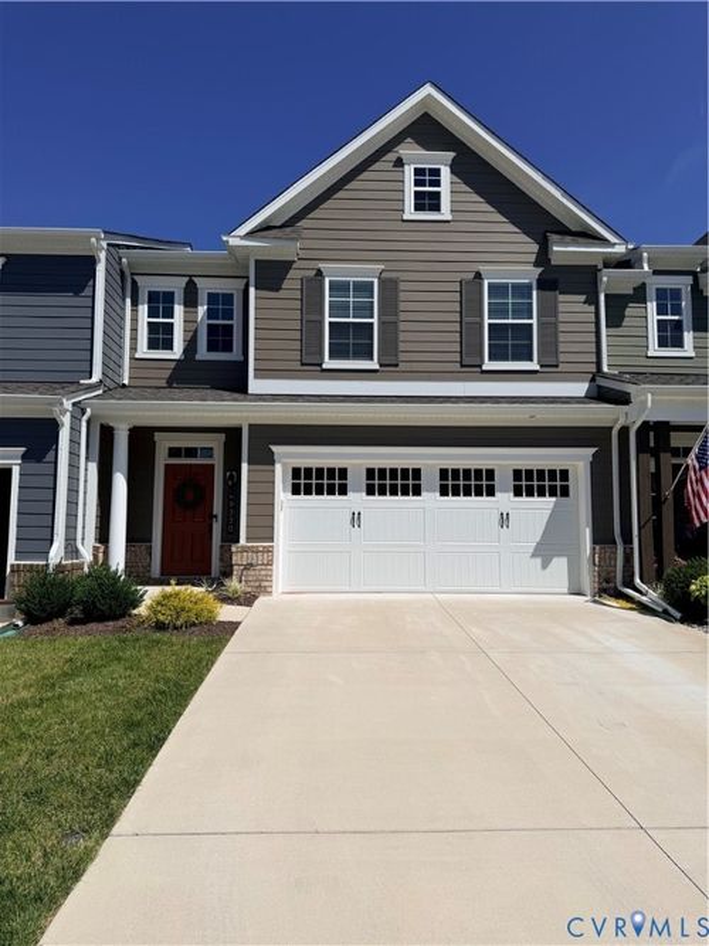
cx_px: 354
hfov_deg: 56.8
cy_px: 473
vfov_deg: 71.6
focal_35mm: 24
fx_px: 656
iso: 80
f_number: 1.78
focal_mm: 6.76
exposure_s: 1/11905
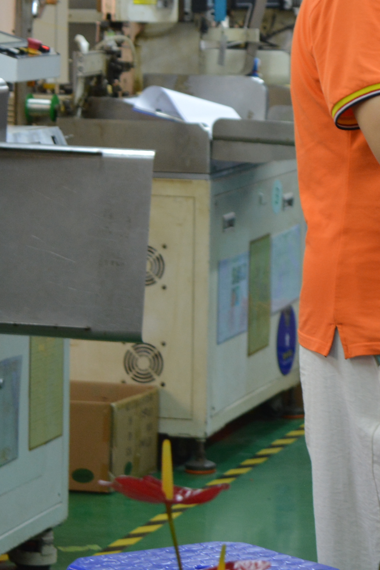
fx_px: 3106
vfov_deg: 10.5
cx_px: 544
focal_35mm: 196
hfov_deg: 6.9
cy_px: 148
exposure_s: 1/60
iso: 500
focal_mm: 55
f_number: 5.6
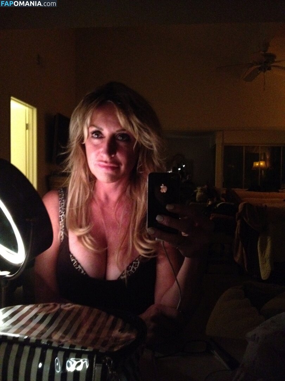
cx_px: 142
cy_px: 190
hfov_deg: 40.7
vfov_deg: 52.6
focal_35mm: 35
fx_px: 384
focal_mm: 4.28
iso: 800
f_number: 2.4
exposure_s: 1/15
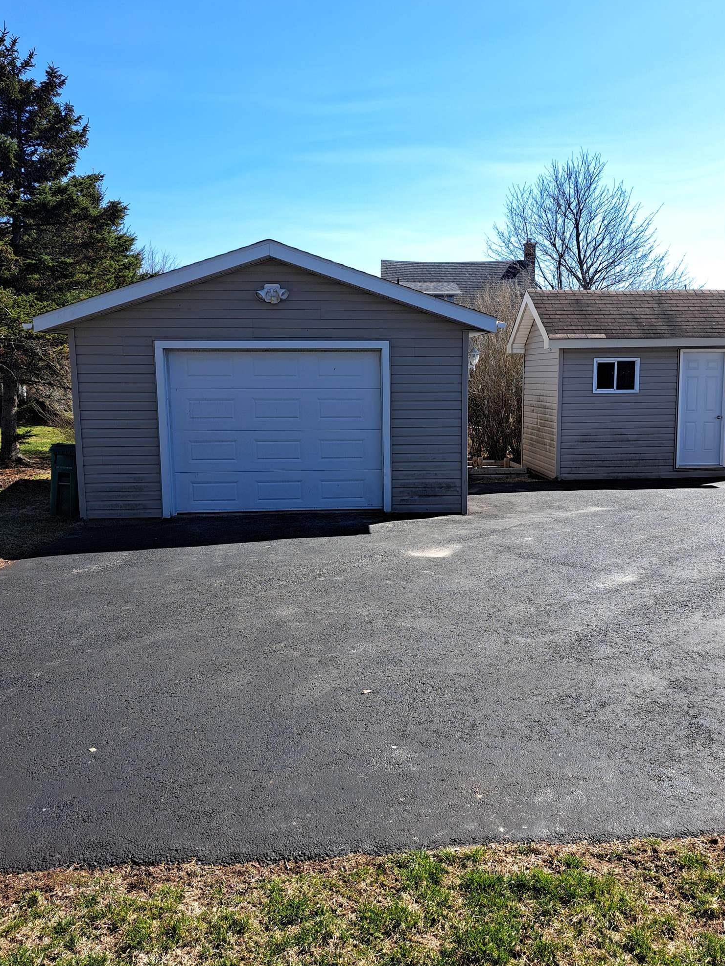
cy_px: 476
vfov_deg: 63.4
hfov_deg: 49.7
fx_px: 782
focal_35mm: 28
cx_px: 403
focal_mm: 5.23
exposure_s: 1/739
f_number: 1.8
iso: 50
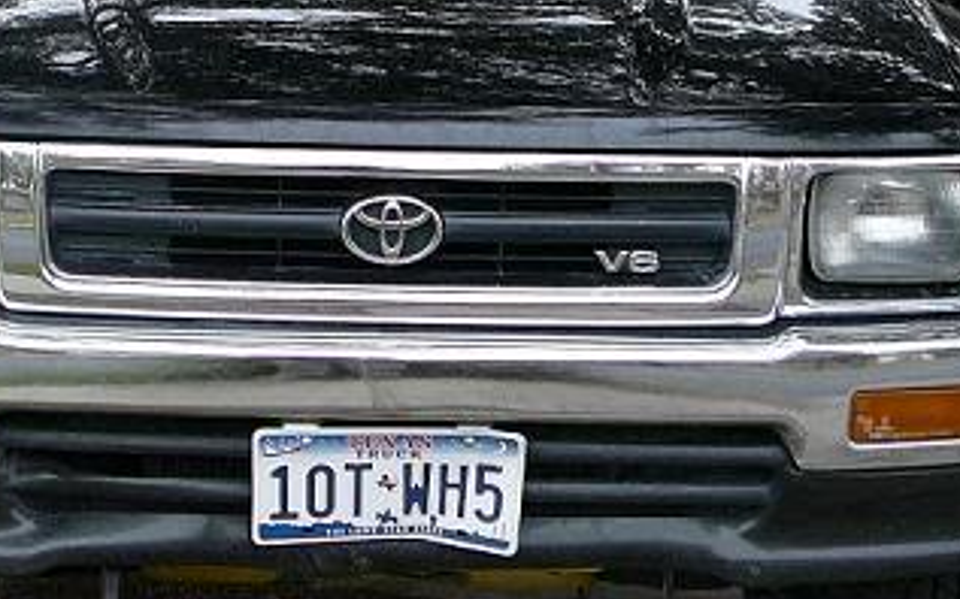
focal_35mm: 84
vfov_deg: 15.1
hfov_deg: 24.5
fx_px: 2197
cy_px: -85
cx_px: 319
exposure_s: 1/40
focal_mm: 5.2
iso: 100
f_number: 2.8
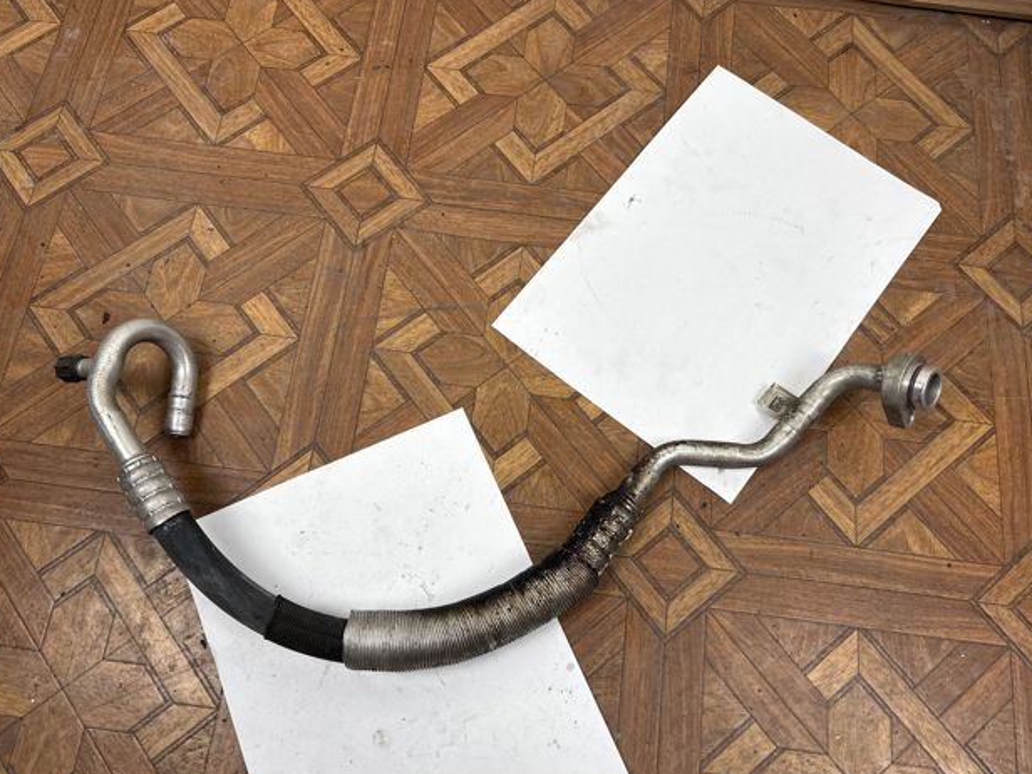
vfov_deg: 51.4
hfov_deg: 65.3
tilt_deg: -70.7
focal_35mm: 27
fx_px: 805
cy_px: 395
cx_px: 513
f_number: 1.6
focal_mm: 5.96
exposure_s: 1/303
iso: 40
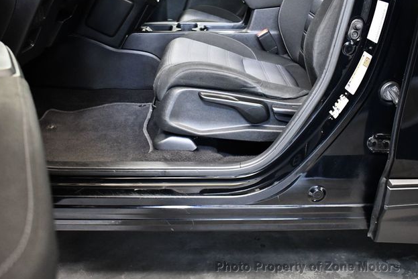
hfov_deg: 51.9
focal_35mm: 37
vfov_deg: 36.0
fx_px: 430
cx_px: 207
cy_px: 136
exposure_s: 1/60
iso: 3200
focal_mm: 18
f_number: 3.5
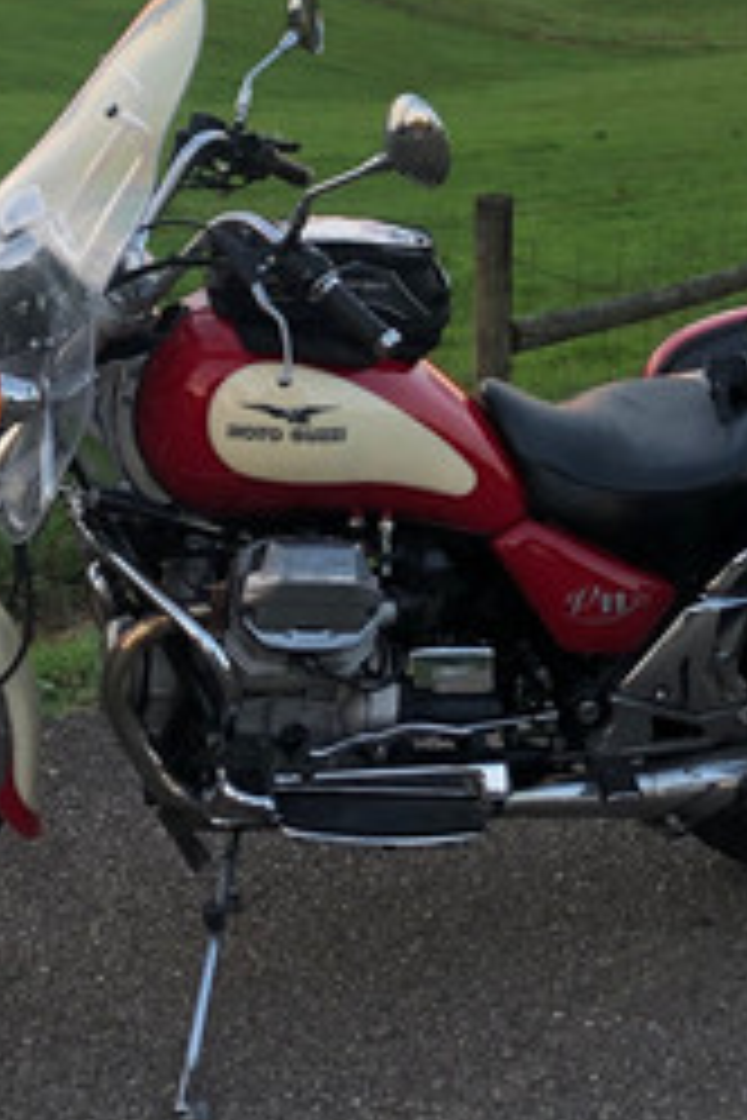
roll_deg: +1.3
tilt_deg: -9.4
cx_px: 756
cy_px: 148
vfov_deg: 26.2
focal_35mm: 75
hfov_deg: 17.7
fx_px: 2334
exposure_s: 1/196
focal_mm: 4
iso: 20
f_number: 1.8
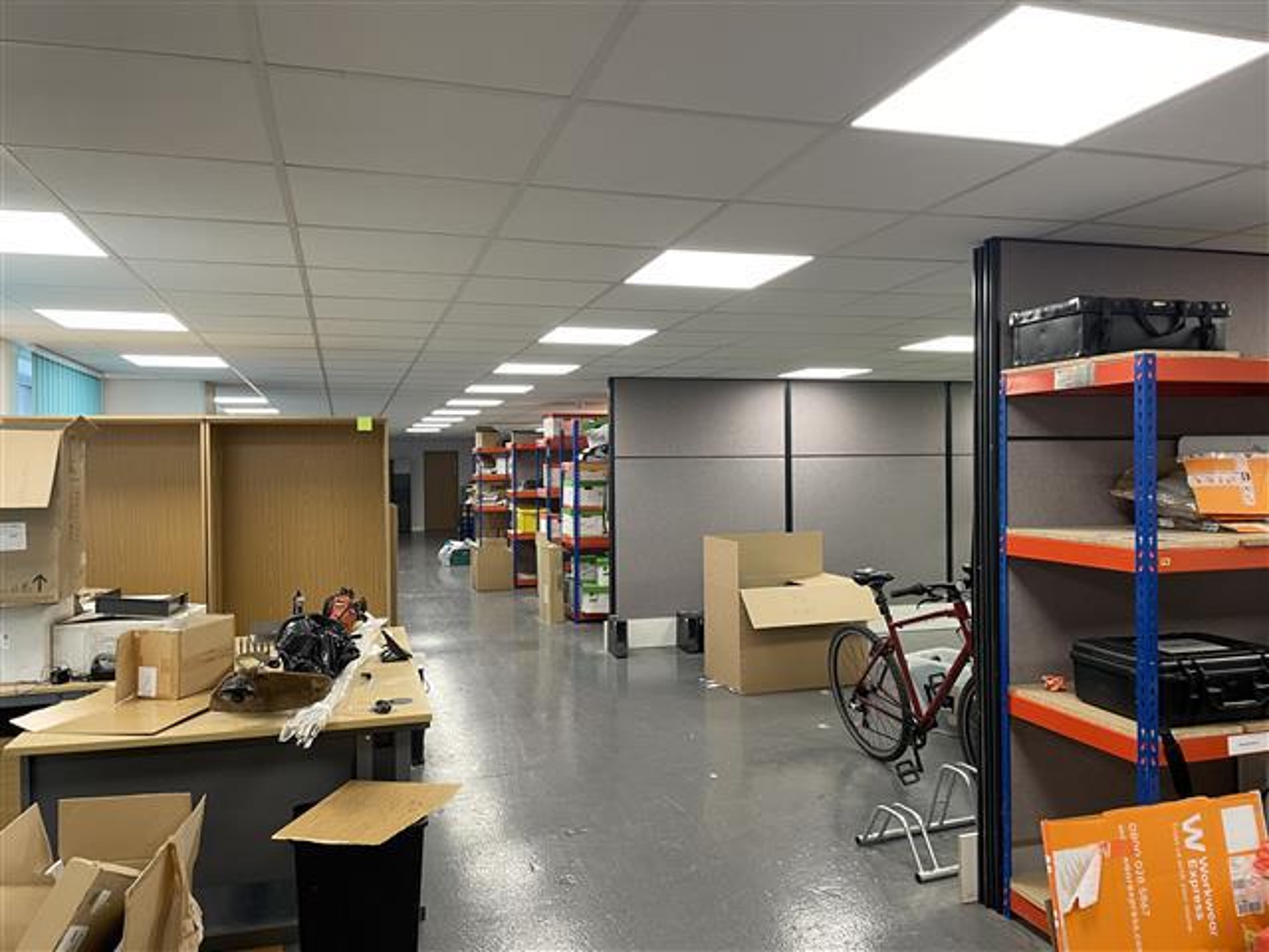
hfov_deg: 67.3
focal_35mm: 26
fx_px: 953
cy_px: 476
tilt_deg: +0.8
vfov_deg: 53.1
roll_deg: +1.1
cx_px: 634
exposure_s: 1/50
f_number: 1.6
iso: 80
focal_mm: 4.2
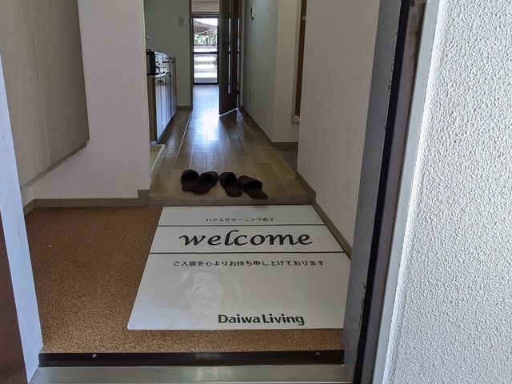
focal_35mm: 21
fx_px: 311
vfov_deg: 61.9
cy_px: 127
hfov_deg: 78.1
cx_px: 206
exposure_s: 1/120
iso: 141
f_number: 2.2
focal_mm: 1.83
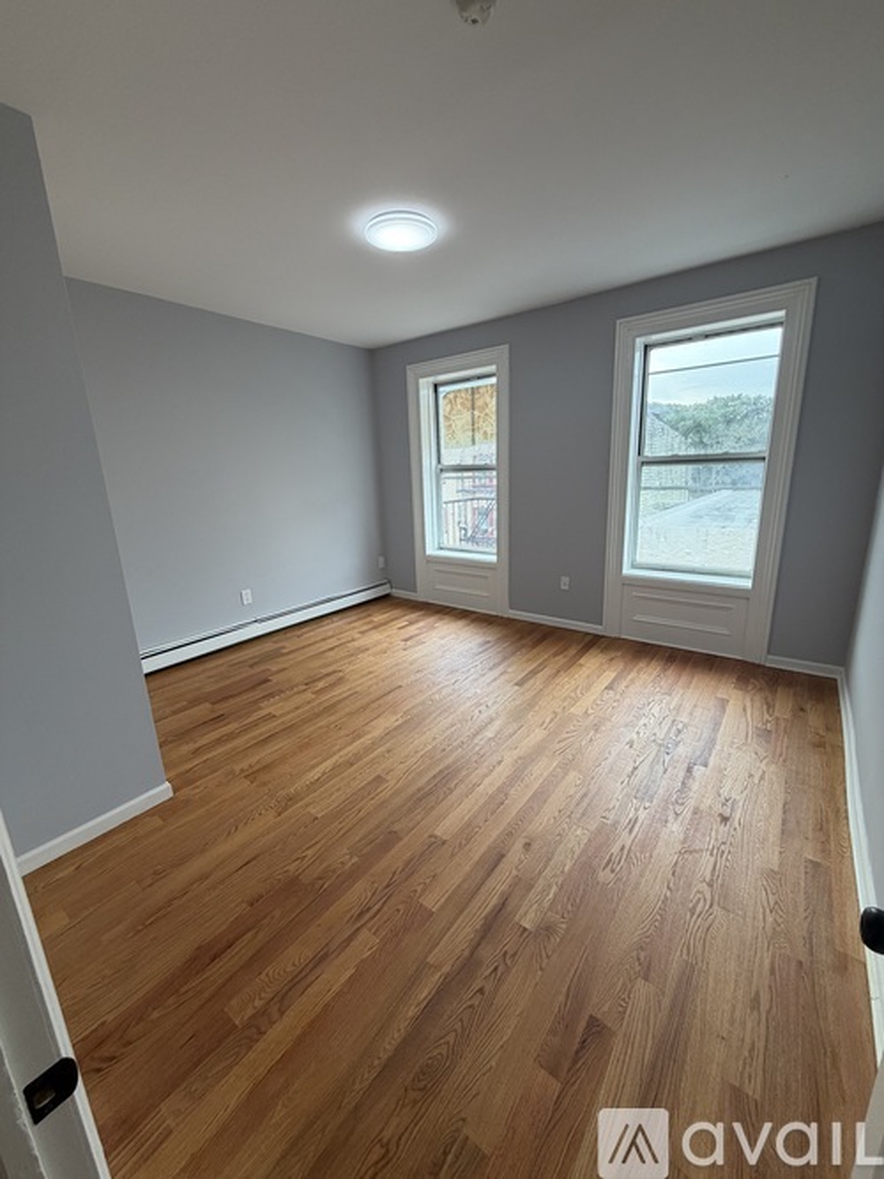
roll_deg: +1.5
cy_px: 590
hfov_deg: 85.7
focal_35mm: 14
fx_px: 477
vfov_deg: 102.1
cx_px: 442
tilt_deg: -14.1
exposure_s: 1/120
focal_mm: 2.22
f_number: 2.2
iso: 125
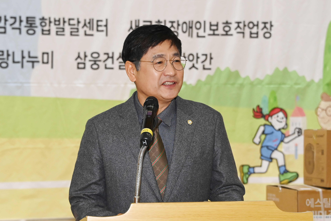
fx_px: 781
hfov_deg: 23.9
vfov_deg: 16.1
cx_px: 166
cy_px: 110
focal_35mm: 85
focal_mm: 85
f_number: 6.3
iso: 4000
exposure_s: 1/200
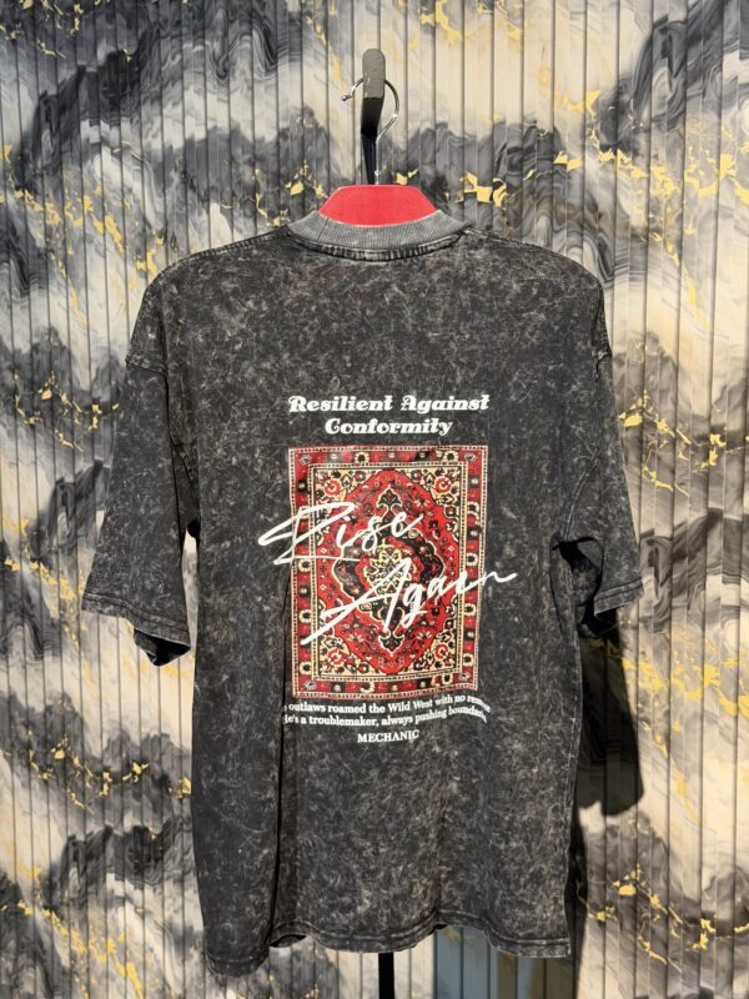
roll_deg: +0.7
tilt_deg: -8.2
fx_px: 1385
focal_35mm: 48
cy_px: 500
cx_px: 374
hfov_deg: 30.3
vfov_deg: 39.7
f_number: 1.78
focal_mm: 6.76
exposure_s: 1/50
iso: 250
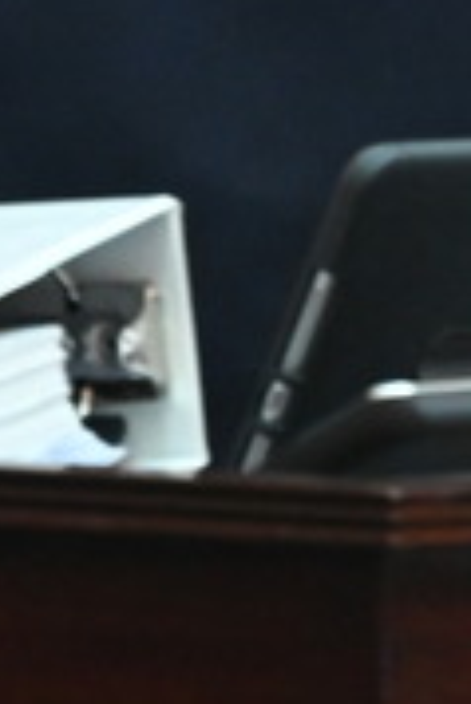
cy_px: -949
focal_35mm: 1921
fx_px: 37624
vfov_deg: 1.1
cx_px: 716
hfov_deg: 0.7
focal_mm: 400
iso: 3600
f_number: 5.6
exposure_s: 1/125
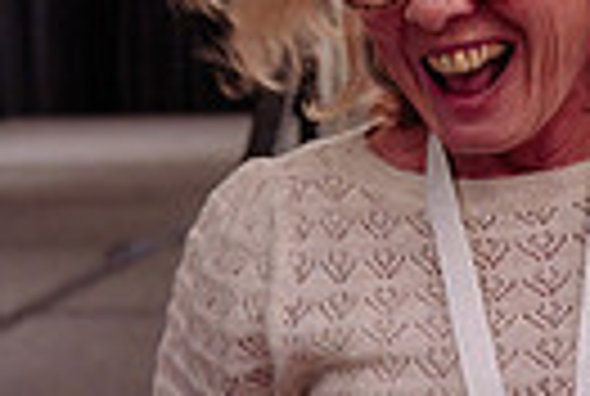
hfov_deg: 13.3
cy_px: 4
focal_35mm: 138
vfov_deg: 9.9
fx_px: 2267
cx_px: 1076
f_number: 2.8
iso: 1600
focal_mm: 25
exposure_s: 1/100
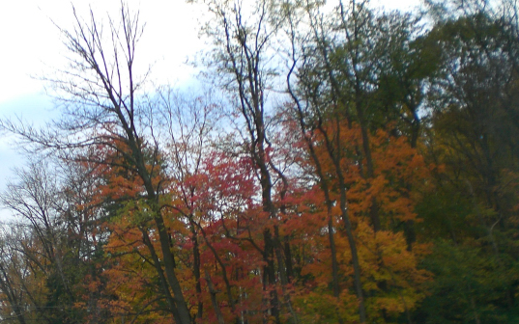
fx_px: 849
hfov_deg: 33.8
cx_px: 187
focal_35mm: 60
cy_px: 205
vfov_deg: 21.6
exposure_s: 1/80
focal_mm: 6.3
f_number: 3.1
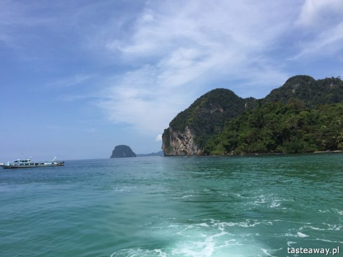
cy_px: 128
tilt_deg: +6.9
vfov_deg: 48.2
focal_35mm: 29
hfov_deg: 61.7
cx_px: 172
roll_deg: +0.9
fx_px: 287
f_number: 2.2
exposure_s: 1/3049
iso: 32
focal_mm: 4.15
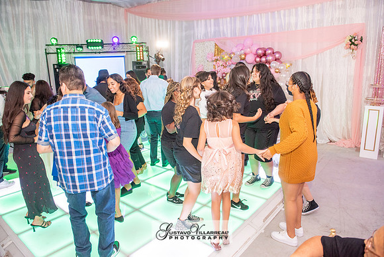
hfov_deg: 73.7
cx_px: 192
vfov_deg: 53.2
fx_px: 256
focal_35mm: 24
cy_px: 128
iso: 1250
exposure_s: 1/60
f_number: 4
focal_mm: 24
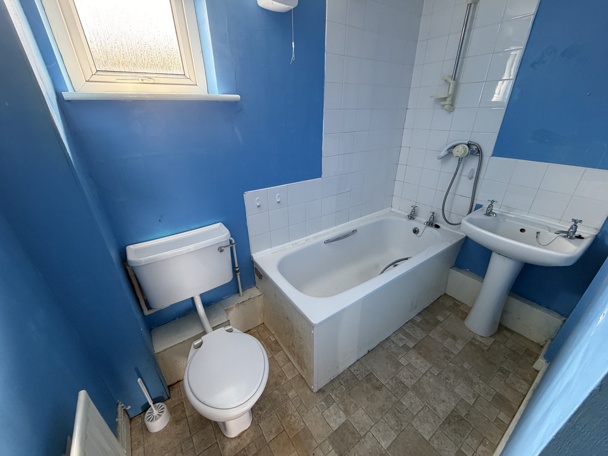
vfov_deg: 85.7
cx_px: 304
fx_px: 246
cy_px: 228
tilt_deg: -25.9
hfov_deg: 102.1
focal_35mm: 14
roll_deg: +1.1
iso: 320
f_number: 2.2
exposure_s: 1/61
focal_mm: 2.22
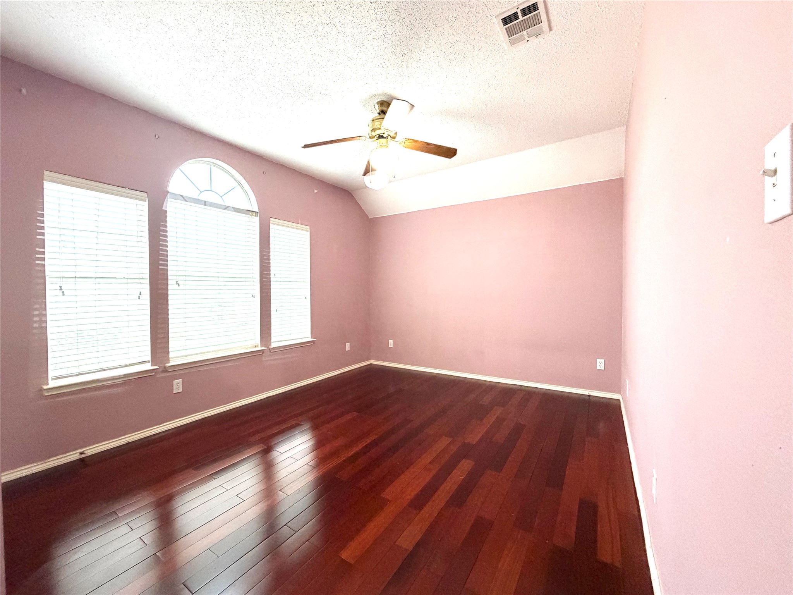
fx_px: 321
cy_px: 298
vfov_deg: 85.7
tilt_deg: -1.3
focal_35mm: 14
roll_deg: +1.3
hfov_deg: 102.1
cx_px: 396
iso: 500
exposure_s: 1/60
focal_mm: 2.22
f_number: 2.2
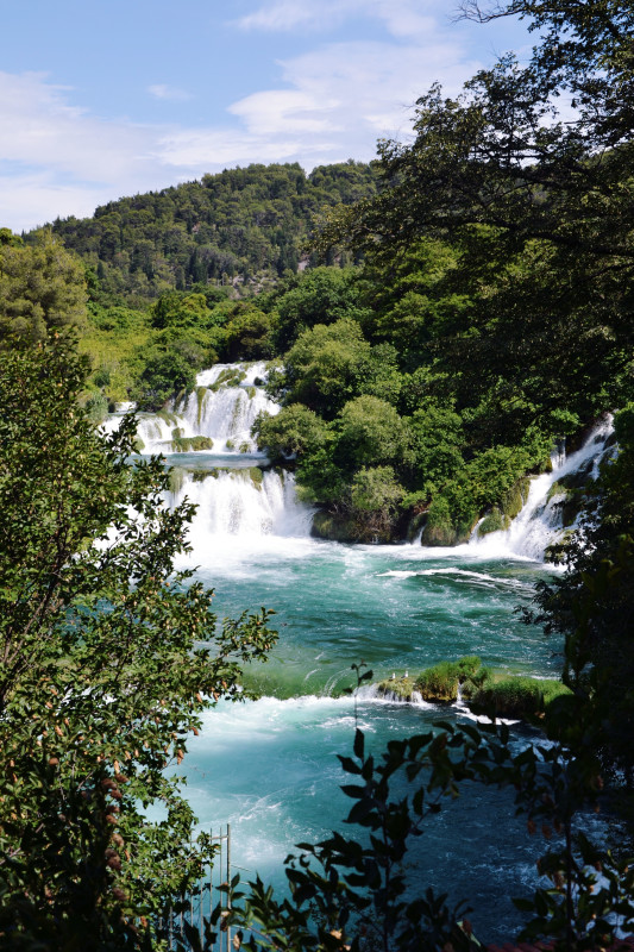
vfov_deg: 43.6
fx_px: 1189
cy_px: 476
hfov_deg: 29.9
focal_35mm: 45
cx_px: 317
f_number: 8
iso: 100
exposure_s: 1/250
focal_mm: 30
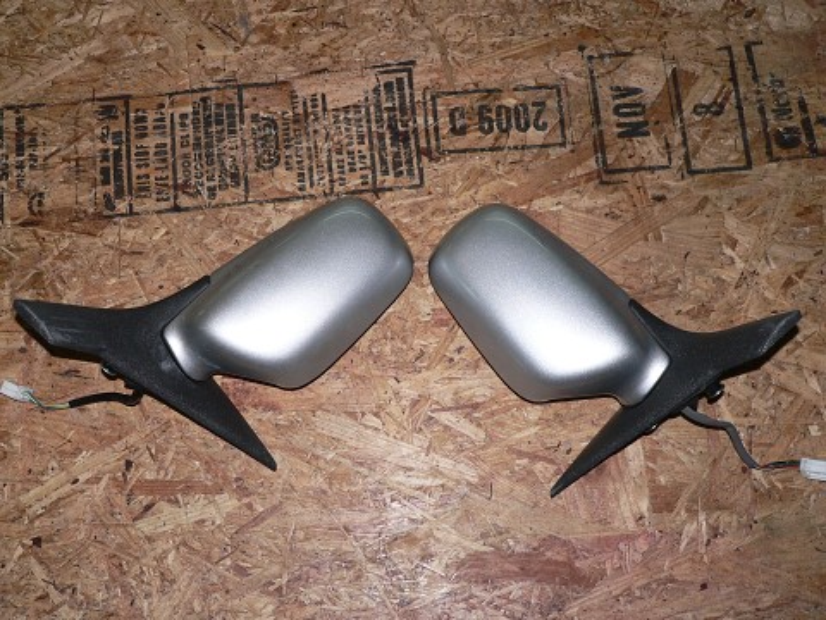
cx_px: 413
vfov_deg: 30.3
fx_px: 1145
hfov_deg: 39.7
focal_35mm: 48
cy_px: 310
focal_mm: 8.1
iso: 100
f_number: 2.8
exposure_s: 1/60
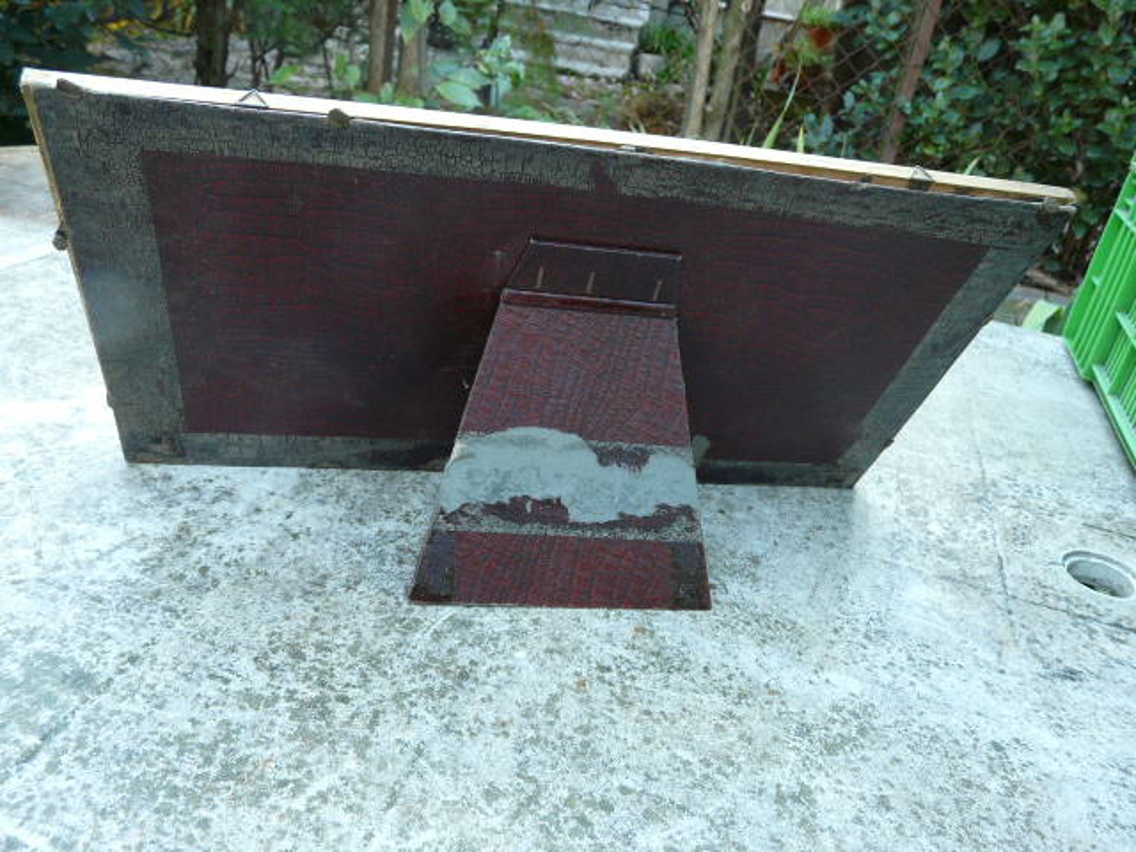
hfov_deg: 63.4
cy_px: 426
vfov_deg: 49.7
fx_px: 919
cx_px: 568
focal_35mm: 28
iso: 160
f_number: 2.8
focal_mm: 4.6
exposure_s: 1/30
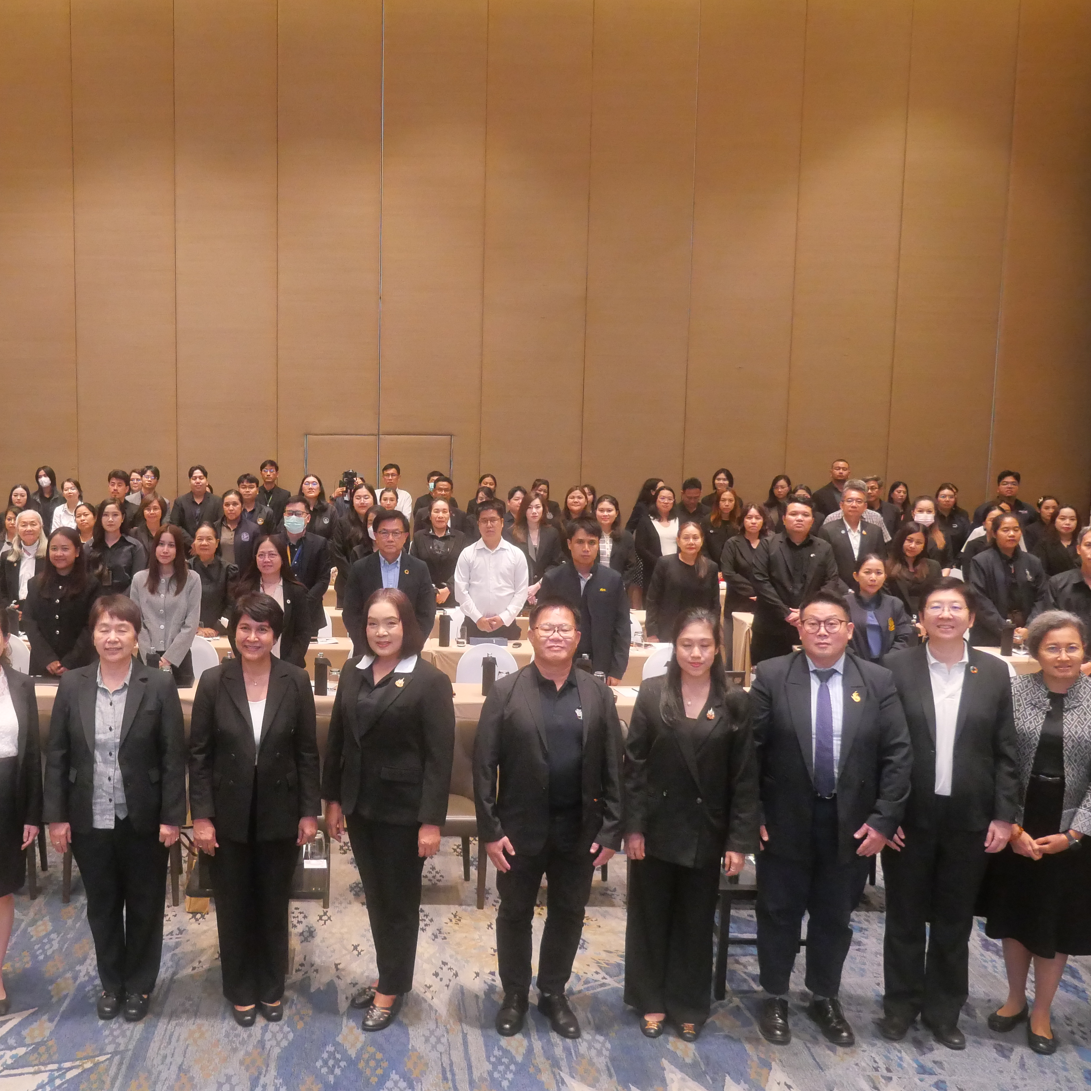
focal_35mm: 33
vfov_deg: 49.7
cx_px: 312
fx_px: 1177
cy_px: 574
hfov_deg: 48.4
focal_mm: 12
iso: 3200
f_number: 3.5
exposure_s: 1/60
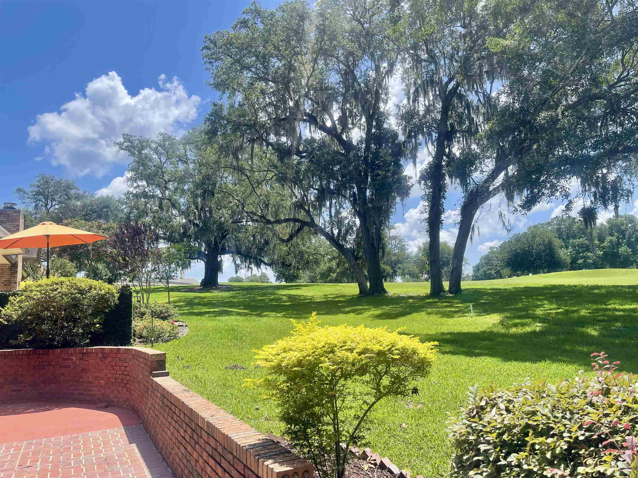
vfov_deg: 54.9
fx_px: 461
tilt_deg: +7.3
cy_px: 239
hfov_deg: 69.4
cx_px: 319
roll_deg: +2.4
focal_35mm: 25
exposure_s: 1/2288
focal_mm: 5.1
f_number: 1.6
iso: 32
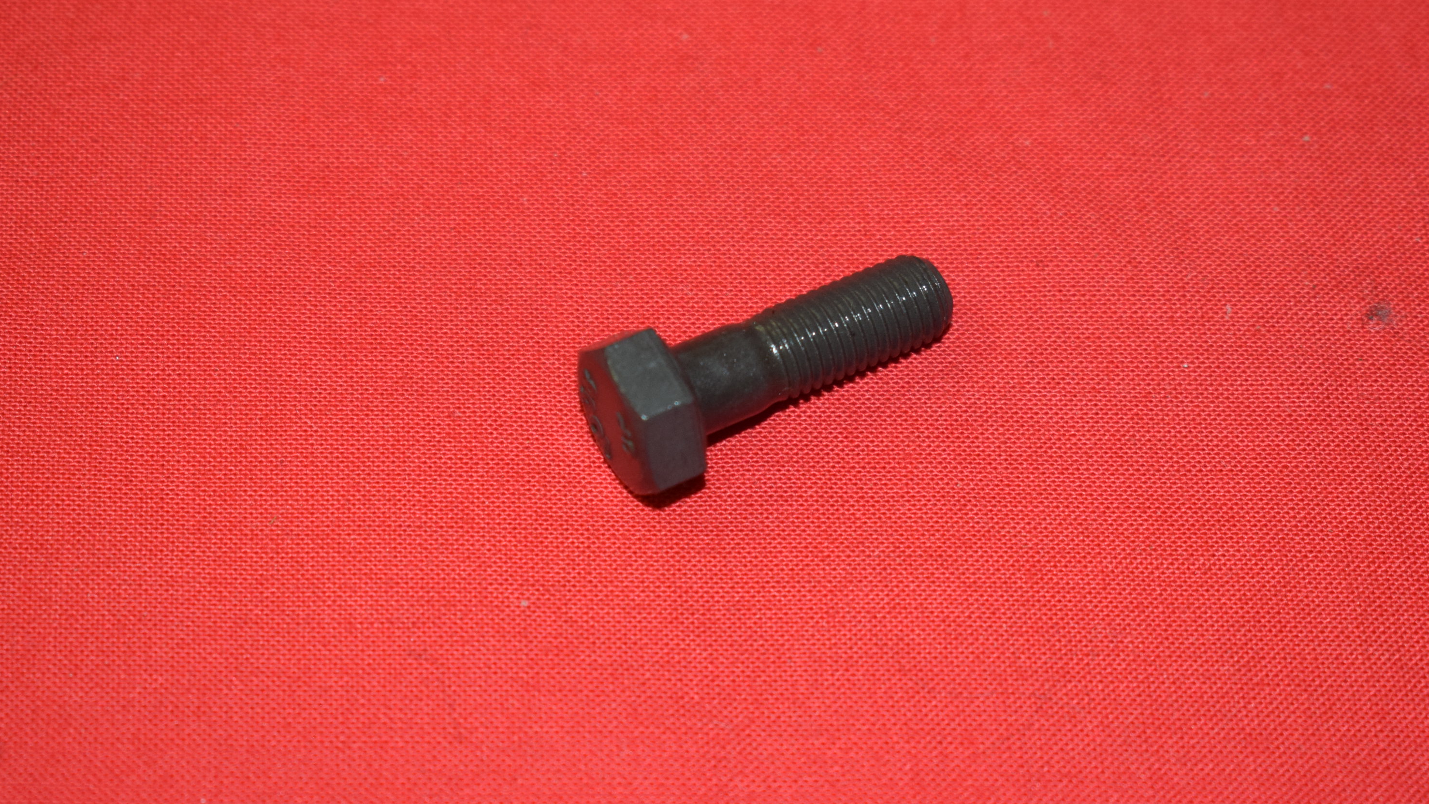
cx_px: 718
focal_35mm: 88
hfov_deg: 24.3
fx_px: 3317
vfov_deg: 13.8
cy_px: 402
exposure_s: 1/60
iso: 800
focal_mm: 55
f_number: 5.6
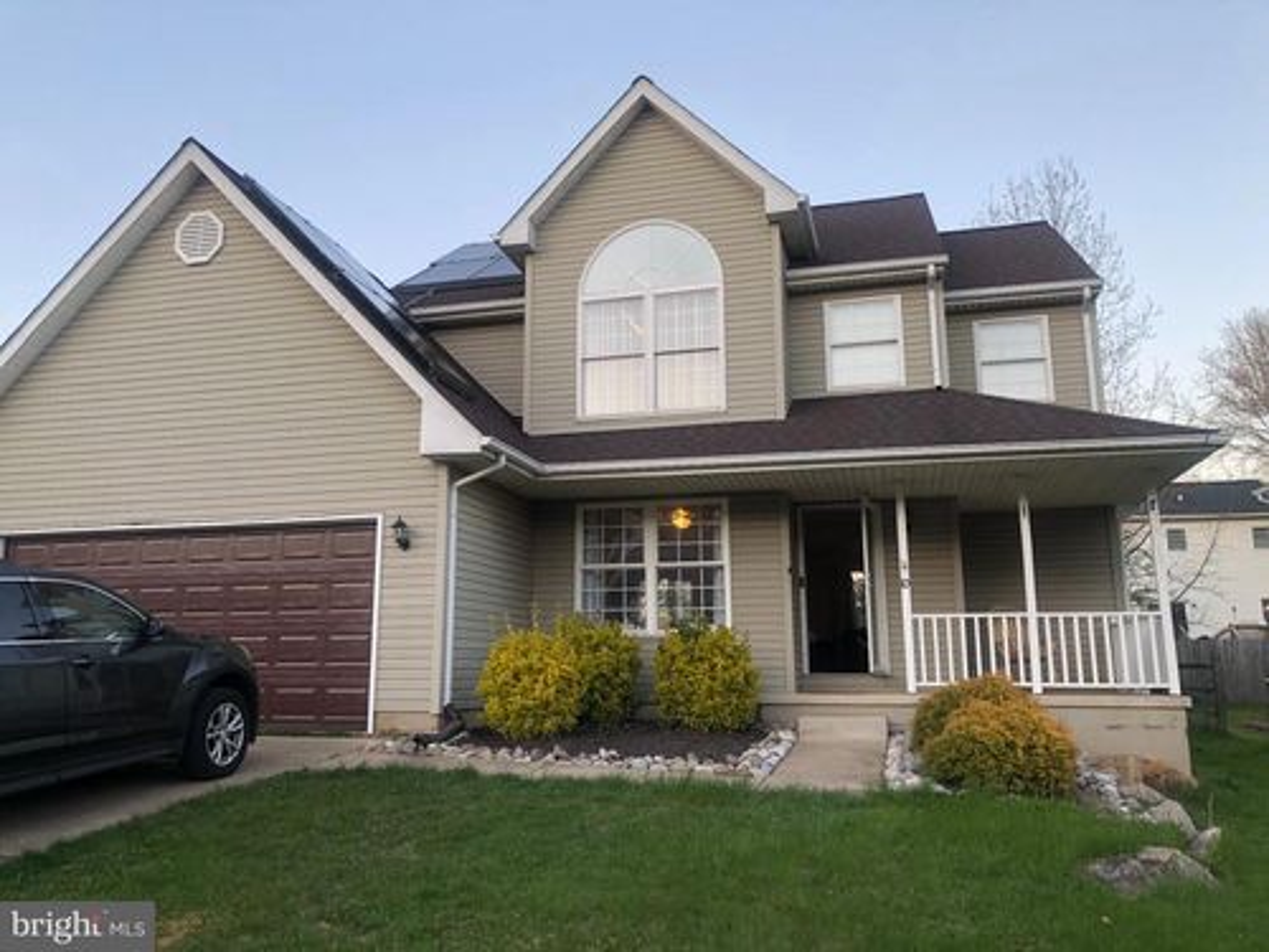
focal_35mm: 28
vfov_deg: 49.7
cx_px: 634
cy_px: 476
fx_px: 1026
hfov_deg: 63.4
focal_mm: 3.99
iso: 40
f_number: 1.8
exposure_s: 1/120
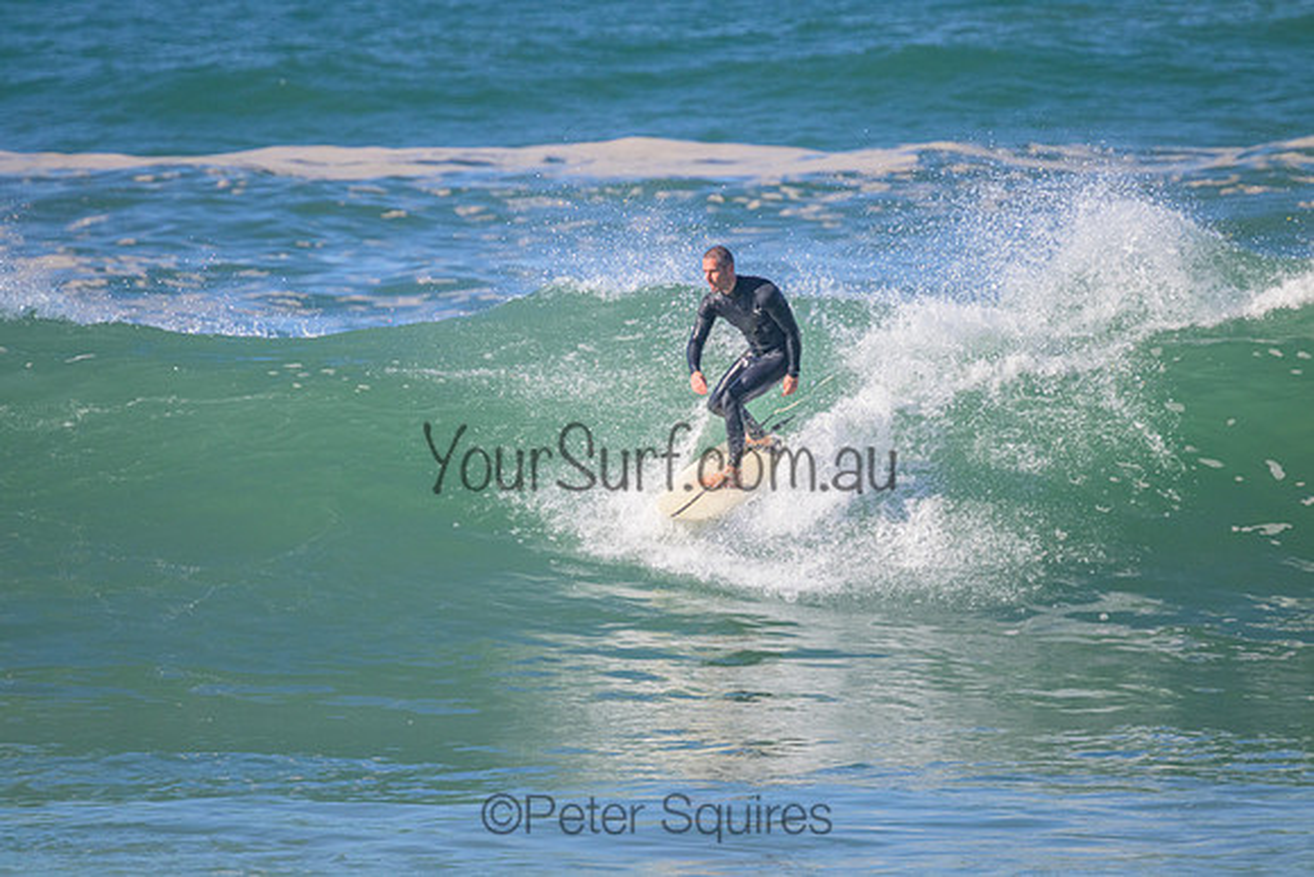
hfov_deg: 2.6
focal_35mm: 800
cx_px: 657
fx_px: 29205
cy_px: 438
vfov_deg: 1.7
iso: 1800
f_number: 11
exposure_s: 1/2000
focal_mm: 800
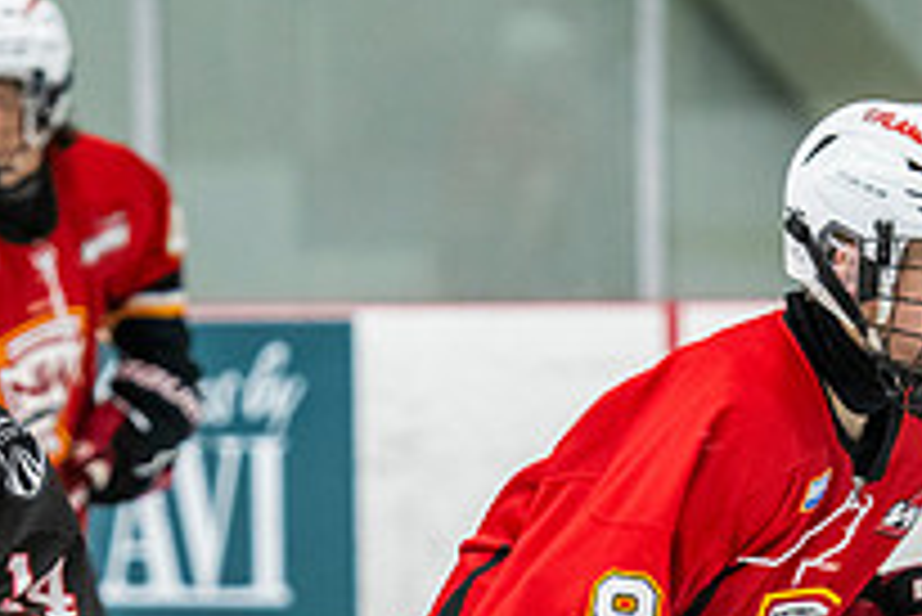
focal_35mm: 427
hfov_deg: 4.8
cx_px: 133
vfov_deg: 3.2
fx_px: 10943
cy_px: 988
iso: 2000
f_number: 3.2
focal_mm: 125
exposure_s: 1/640
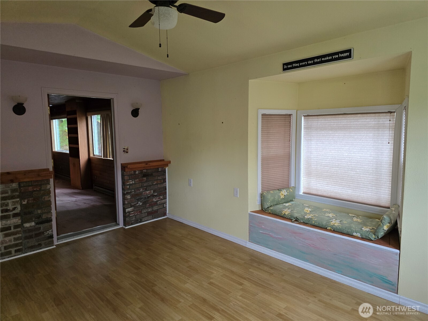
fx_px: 284
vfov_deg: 58.9
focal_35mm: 23
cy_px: 160
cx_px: 214
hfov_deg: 73.9
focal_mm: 6.3
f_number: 1.7
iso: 500
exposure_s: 1/120
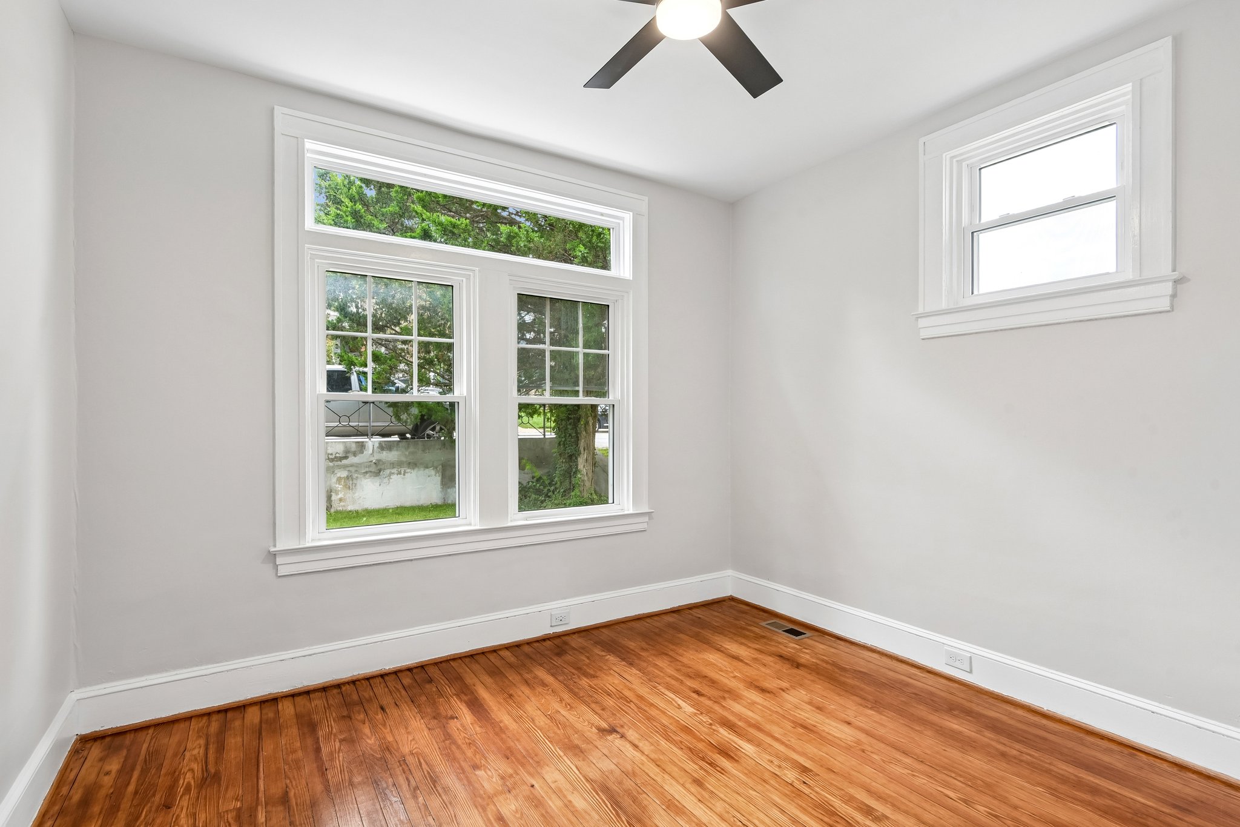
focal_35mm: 16
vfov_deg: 73.7
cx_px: 620
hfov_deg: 96.7
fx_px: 551
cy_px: 414
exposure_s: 1/25
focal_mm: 16
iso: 400
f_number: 8
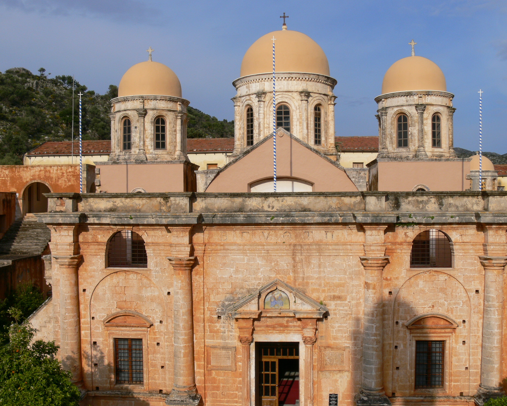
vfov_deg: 39.1
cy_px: 207
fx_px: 570
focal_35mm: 38
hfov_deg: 47.9
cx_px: 261
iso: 80
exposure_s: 1/400
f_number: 6.3
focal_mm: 7.4
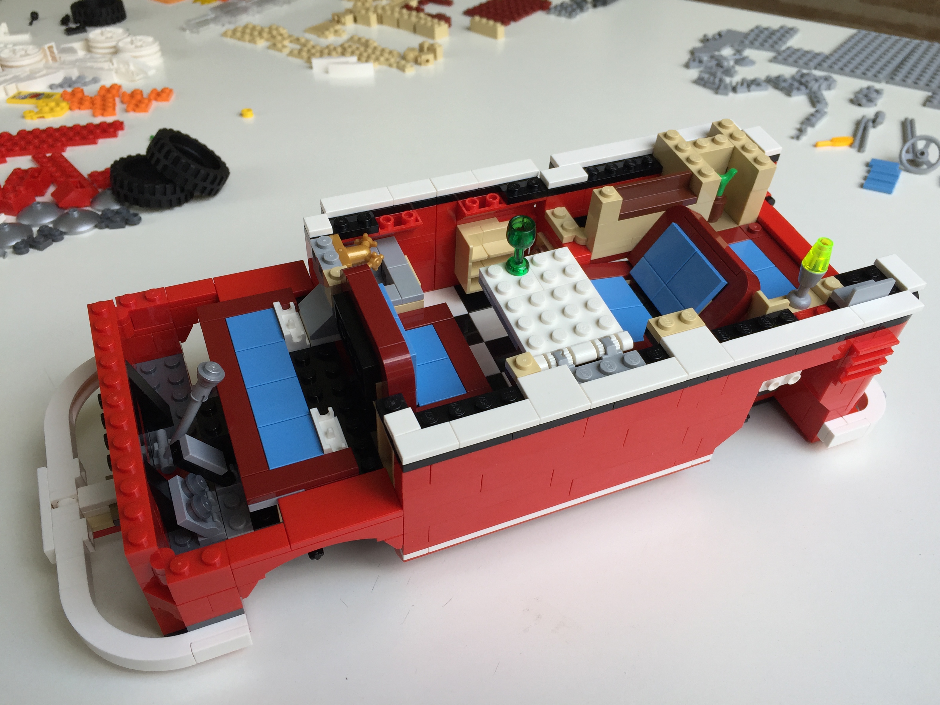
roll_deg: +0.4
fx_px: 815
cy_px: 349
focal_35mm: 30
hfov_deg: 60.0
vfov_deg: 46.8
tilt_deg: -38.1
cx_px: 482
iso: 32
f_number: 2.2
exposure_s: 1/324
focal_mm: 4.15
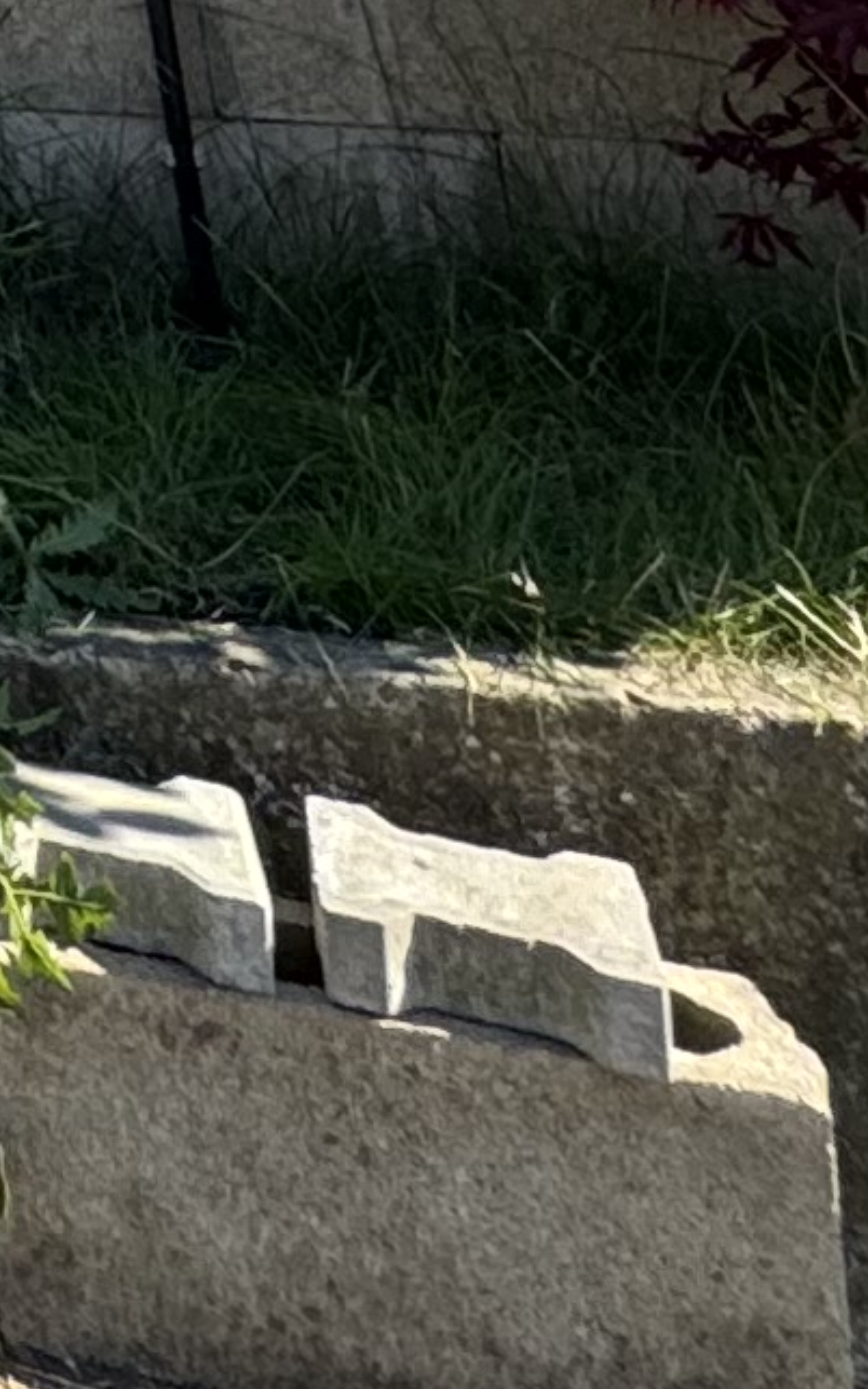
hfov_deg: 10.3
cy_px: -1618
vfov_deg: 15.8
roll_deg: +1.0
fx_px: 3519
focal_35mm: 93
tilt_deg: +15.2
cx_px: -1727
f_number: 2.2
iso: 40
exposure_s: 1/587
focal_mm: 2.22
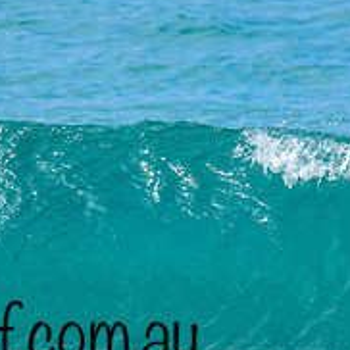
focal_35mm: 2978
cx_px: 104
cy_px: 185
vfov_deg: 0.6
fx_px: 34066
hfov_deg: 0.6
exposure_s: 1/2000
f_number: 6.3
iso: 360
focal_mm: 800
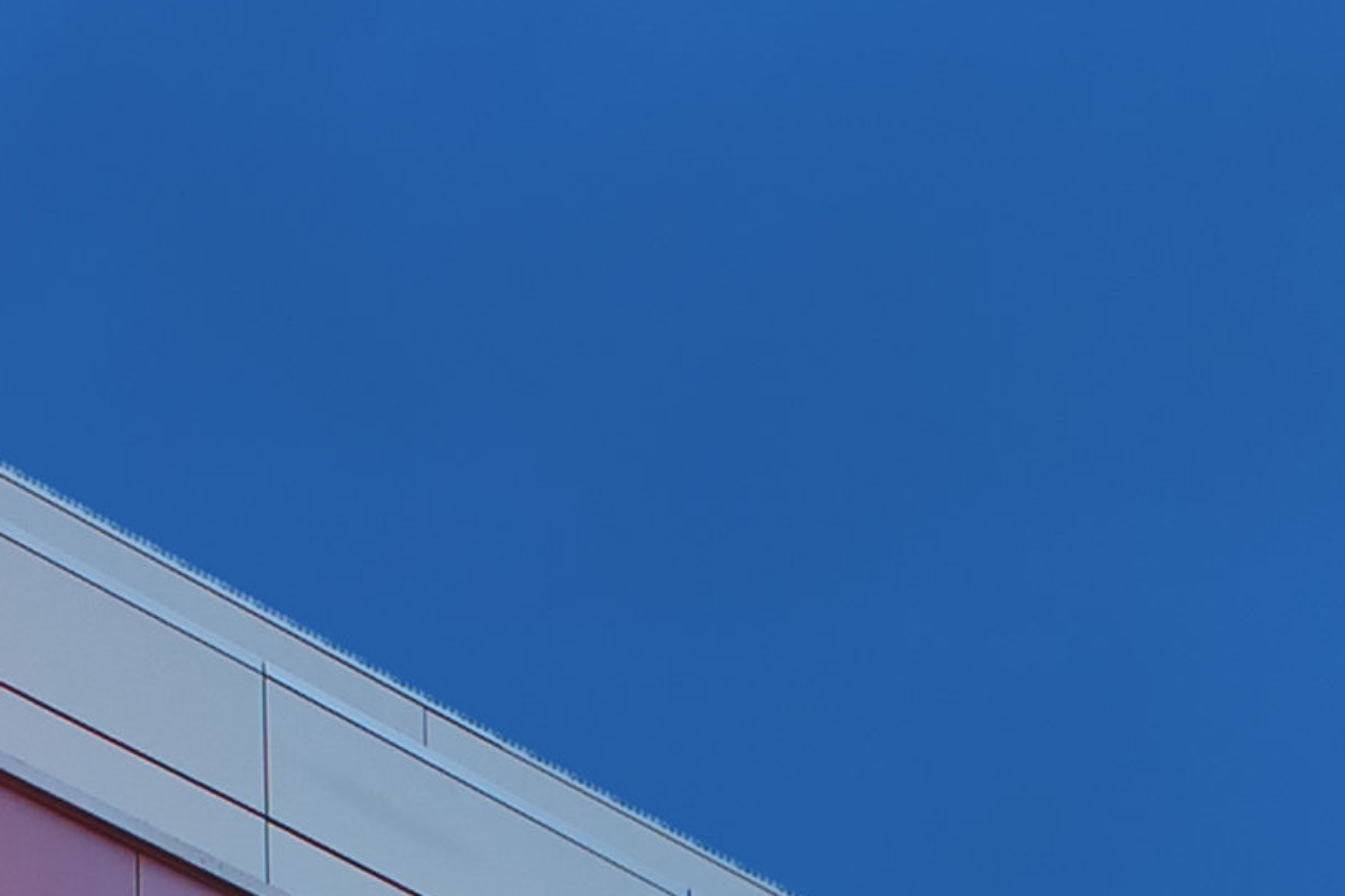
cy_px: 1938
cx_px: 961
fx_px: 6088
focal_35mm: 163
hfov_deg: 12.6
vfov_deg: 7.9
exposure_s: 2
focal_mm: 31
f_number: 10
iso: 200
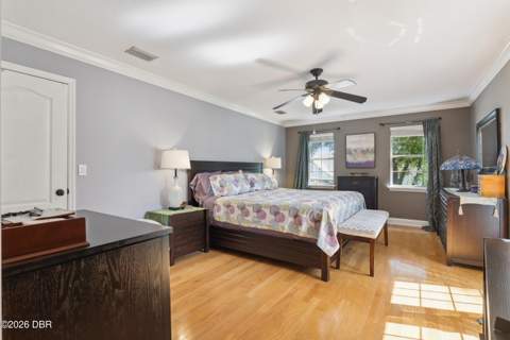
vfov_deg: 73.7
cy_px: 170
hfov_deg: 96.7
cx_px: 255
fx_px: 227
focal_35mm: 16
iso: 800
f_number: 10
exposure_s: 1/40
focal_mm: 16
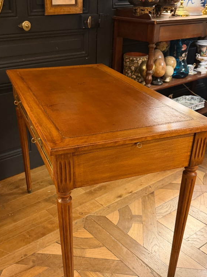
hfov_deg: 37.7
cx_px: 95
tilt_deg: -28.0
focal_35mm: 38
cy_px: 158
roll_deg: -0.4
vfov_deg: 48.8
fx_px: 303
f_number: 1.78
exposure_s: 1/33
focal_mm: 6.76
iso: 640
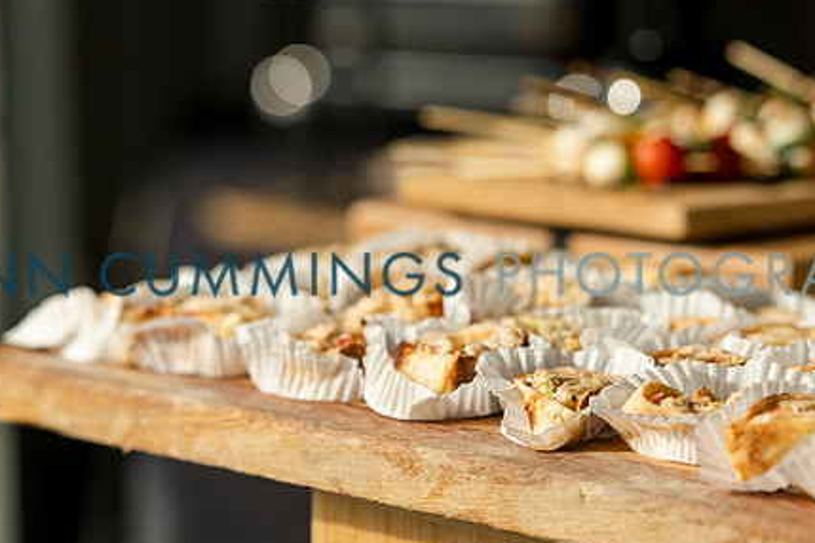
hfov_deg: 9.7
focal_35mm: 212
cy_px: 269
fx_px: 4799
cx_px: 445
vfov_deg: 6.5
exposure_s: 1/400
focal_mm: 150
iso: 160
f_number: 3.5
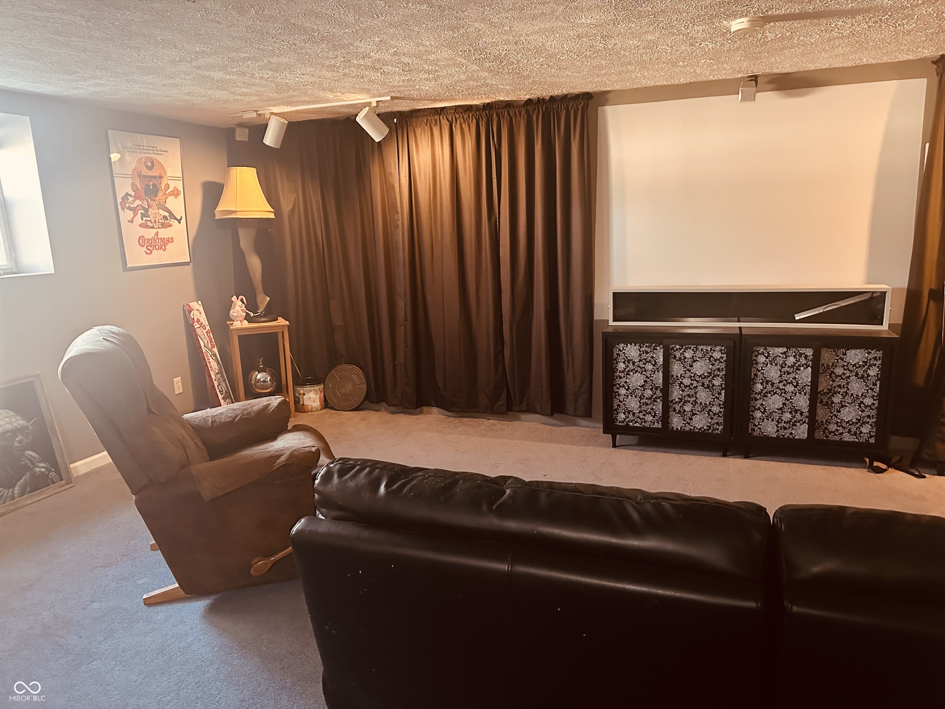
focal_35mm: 24
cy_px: 354
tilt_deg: -11.0
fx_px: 655
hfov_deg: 71.6
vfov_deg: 56.8
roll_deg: +2.3
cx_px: 472
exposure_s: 1/30
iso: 800
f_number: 1.78
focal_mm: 6.86
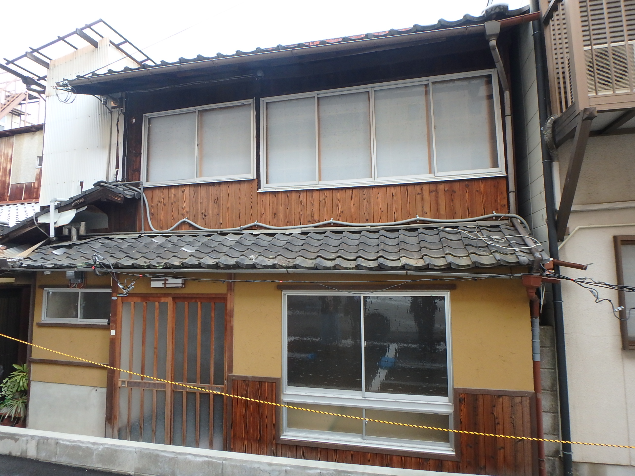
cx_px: 318
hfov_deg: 79.0
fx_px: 385
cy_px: 238
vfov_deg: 63.4
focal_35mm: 21
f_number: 3.5
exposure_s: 1/40
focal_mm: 3.7
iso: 200
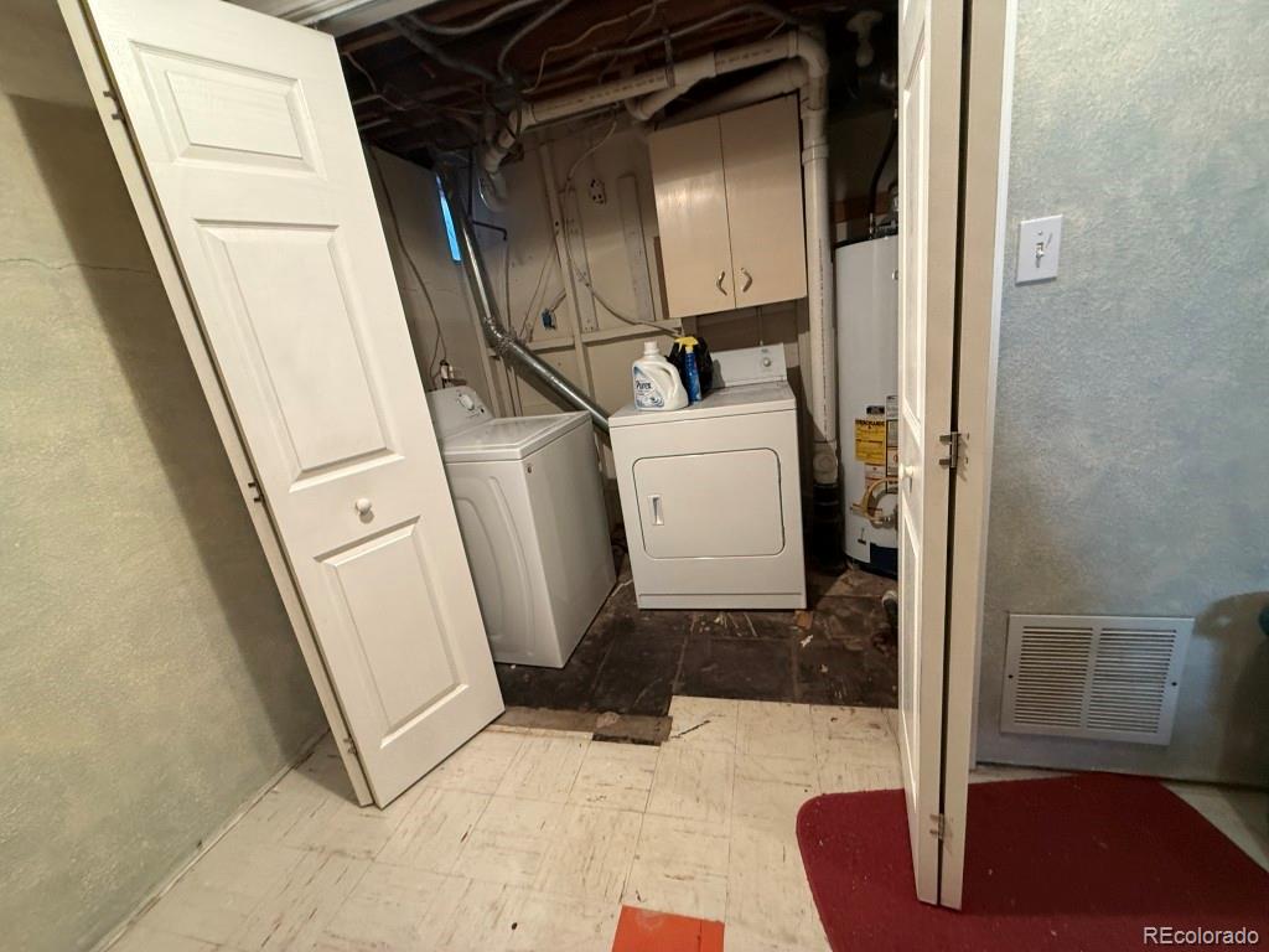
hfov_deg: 102.1
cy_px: 476
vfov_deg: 85.7
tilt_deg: -16.5
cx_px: 634
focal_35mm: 14
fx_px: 513
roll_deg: +7.1
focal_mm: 2.22
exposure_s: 1/60
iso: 320
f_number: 2.2
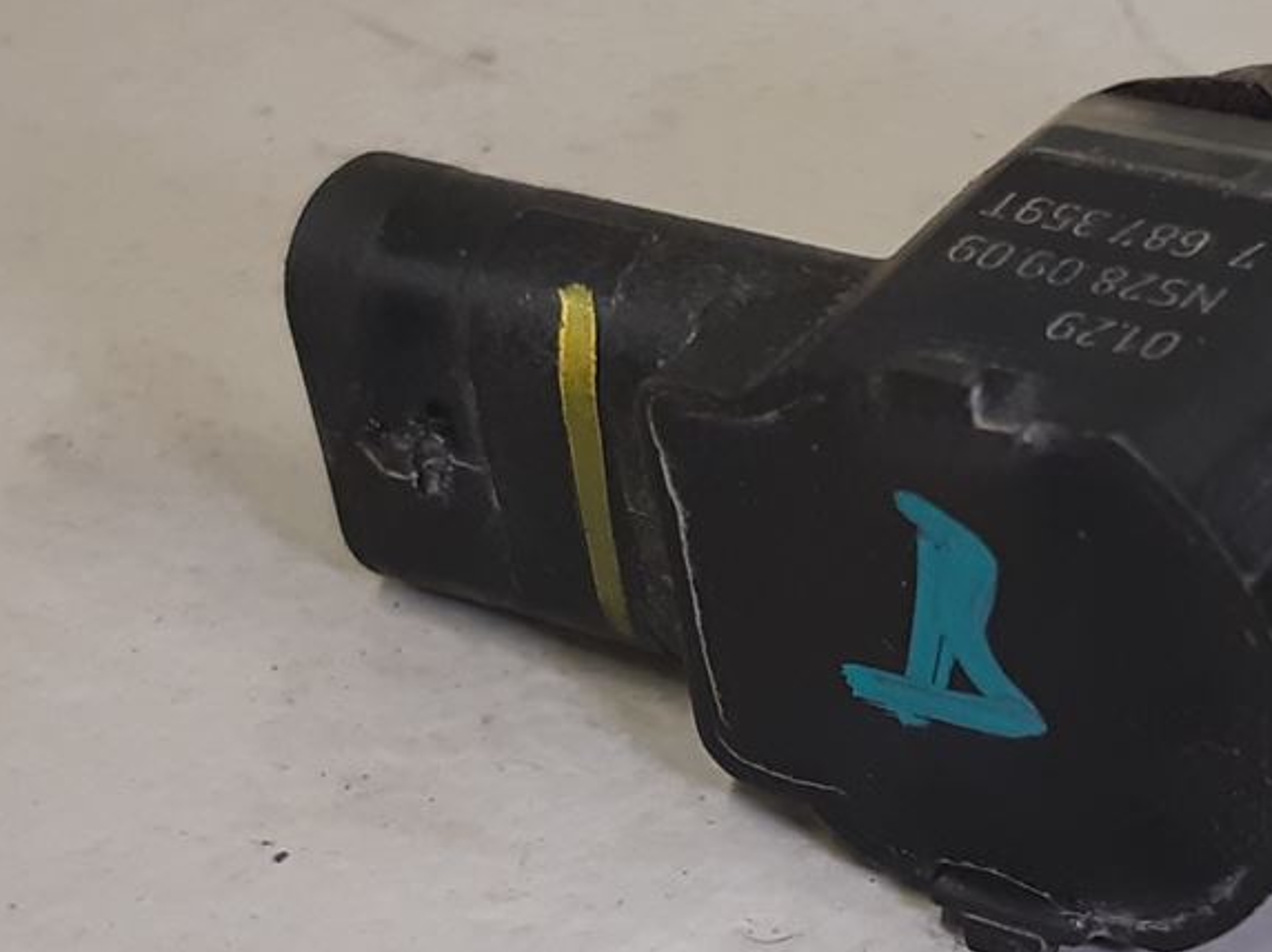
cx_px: 935
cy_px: 652
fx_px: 3415
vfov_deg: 15.8
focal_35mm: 93
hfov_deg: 20.9
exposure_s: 1/50
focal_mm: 3.93
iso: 125
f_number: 1.7
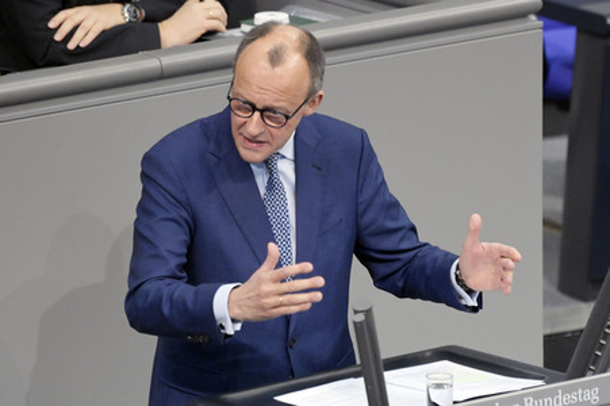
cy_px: 203
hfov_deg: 5.2
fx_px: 6773
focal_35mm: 400
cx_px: 305
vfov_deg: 3.4
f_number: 5.6
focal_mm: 400
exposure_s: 1/400
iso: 12800
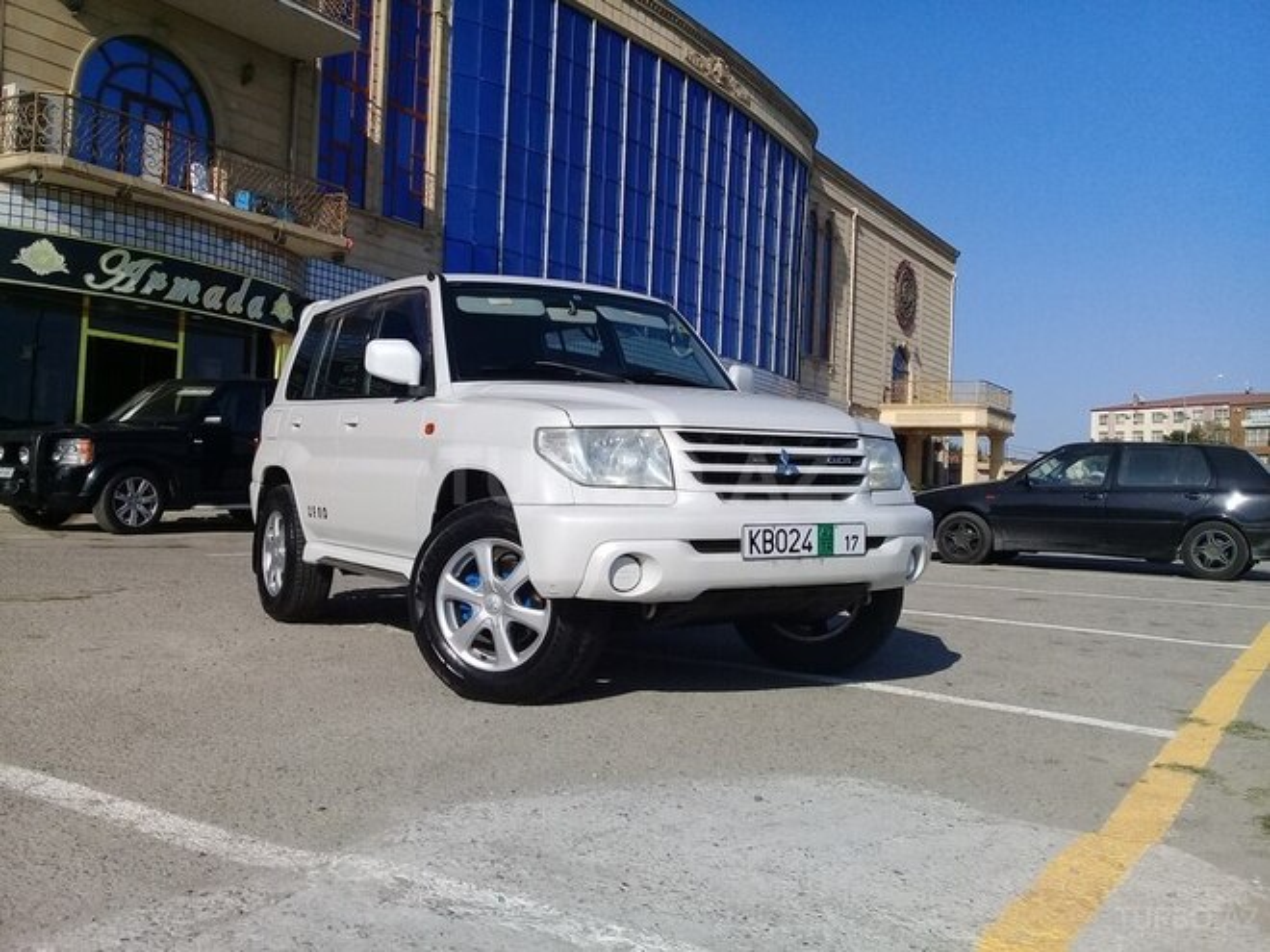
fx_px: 1137
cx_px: 635
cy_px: 476
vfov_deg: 45.4
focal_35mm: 31
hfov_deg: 58.4
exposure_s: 1/2242
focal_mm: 3.3
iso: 50
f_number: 2.2
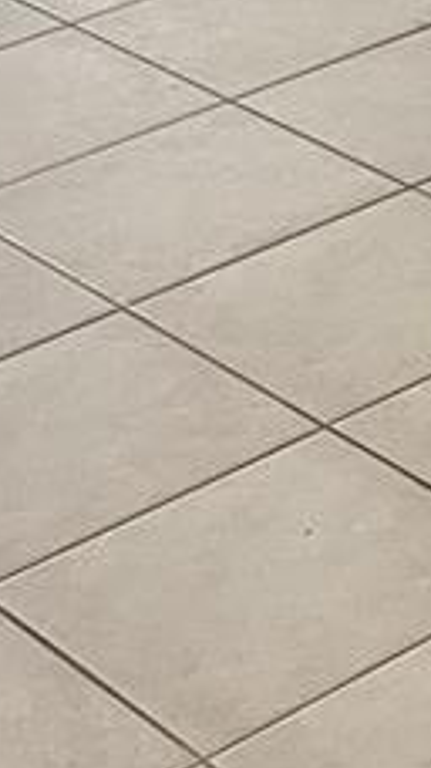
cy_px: -108
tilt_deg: -19.1
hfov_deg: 7.7
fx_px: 3032
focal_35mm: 149
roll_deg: +4.2
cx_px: 976
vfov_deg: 14.1
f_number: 1.6
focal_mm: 4.2
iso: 160
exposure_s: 1/60
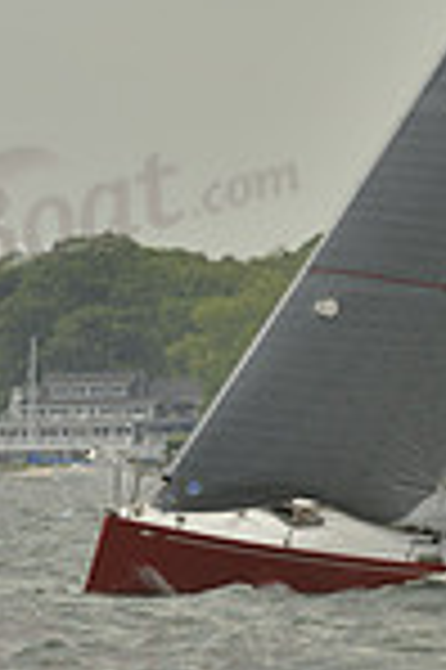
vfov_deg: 2.6
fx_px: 14546
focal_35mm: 781
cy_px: 414
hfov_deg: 1.8
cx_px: 534
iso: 280
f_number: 7.1
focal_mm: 200
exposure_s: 1/1250
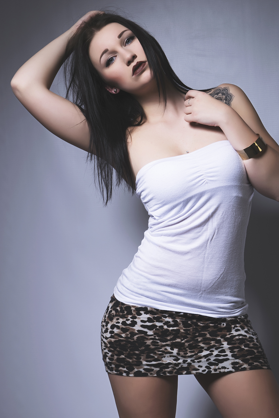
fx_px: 959
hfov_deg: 16.6
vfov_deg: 24.6
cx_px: 140
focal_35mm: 82
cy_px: 209
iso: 100
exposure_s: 1/200
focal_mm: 55
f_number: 8
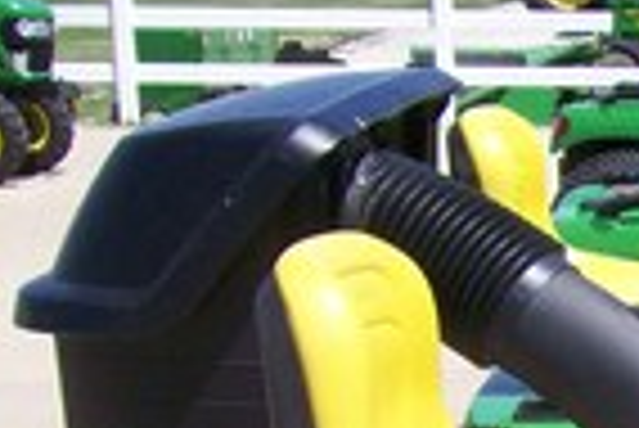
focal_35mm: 143
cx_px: 1220
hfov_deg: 12.8
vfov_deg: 9.0
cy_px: 874
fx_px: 2541
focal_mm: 6
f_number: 4.8
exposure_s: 1/470
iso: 80
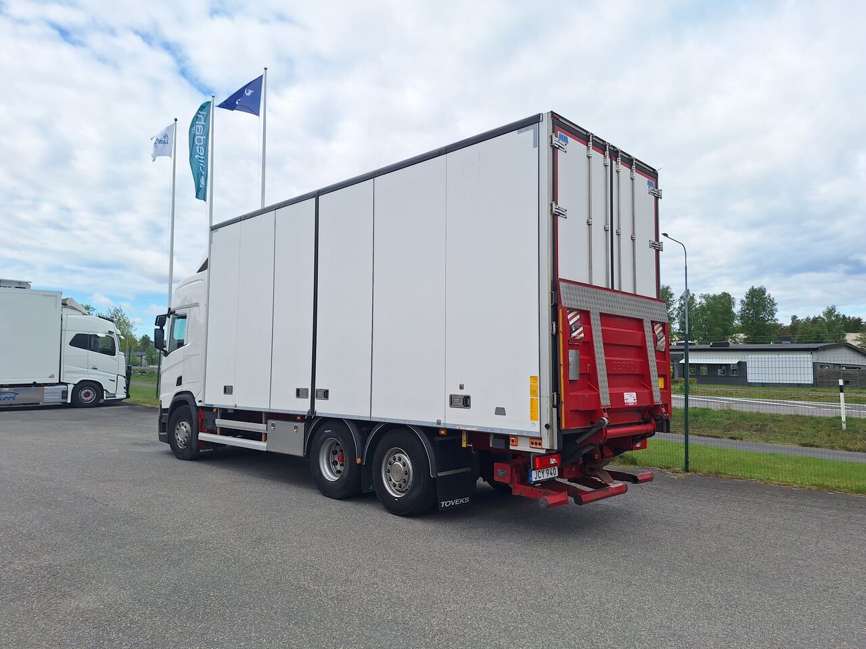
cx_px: 433
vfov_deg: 58.9
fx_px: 575
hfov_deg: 73.9
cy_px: 324
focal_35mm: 23
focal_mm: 5.54
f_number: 1.8
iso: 40
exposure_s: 1/1828
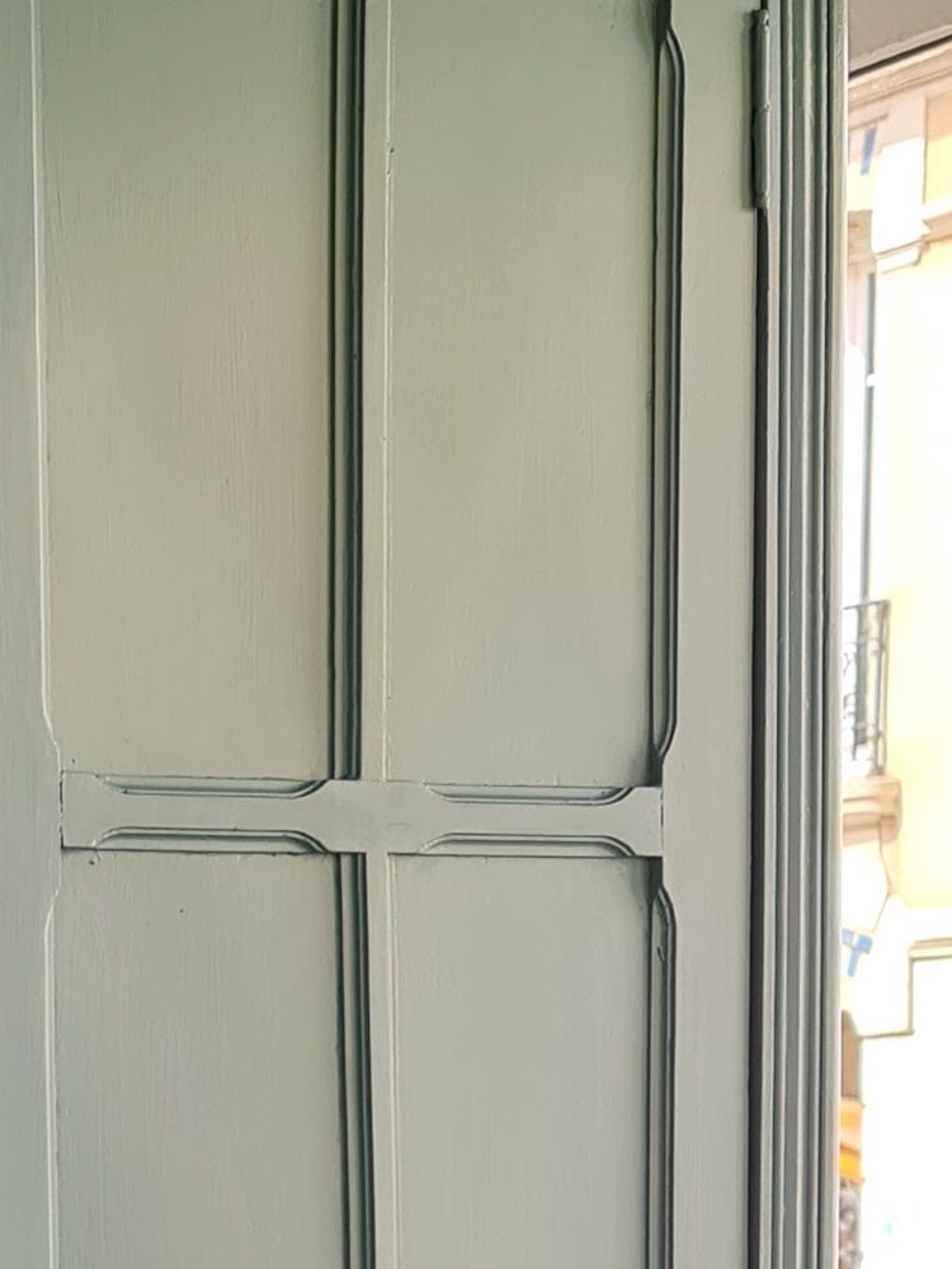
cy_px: 1732
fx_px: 3667
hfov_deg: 14.2
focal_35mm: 100
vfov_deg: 18.1
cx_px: -284
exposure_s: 1/110
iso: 50
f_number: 1.8
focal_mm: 7
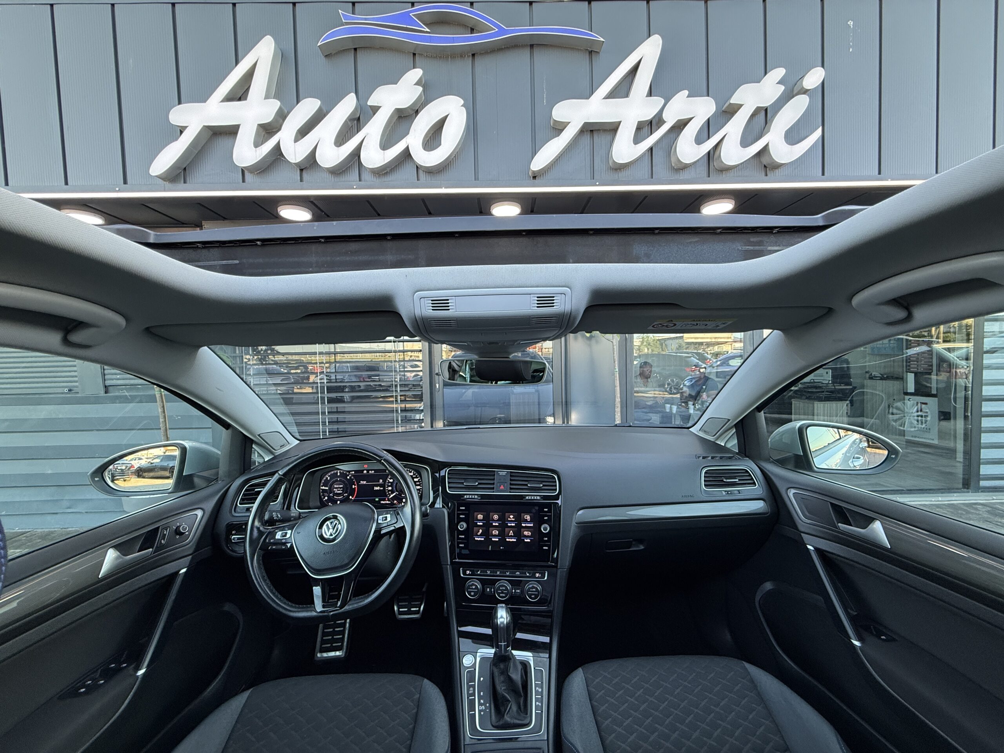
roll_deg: +1.9
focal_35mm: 14
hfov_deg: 102.1
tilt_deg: -1.0
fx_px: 406
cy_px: 376
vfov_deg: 85.7
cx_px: 502
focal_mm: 2.22
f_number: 2.2
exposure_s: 1/85
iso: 160
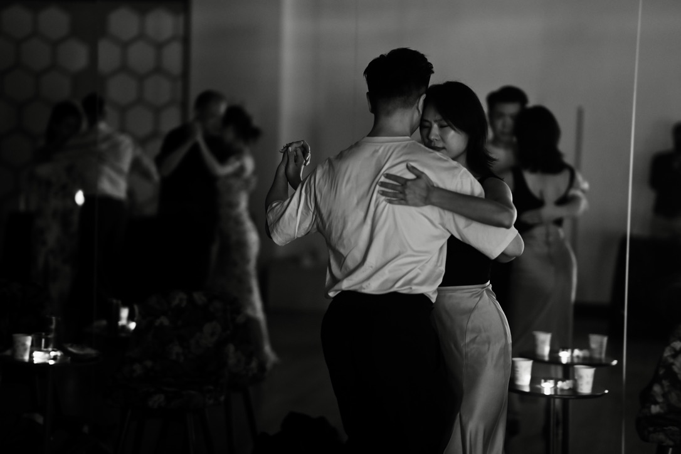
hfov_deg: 23.9
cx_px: 340
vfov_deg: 16.1
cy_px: 227
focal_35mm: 85
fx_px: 1608
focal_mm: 85
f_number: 1.4
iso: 1600
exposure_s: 1/60
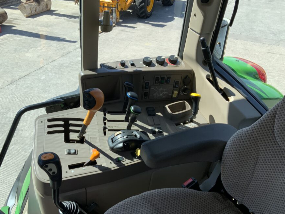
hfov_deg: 53.7
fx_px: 280
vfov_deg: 41.8
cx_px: 119
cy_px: 115
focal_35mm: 34
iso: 16
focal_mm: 3
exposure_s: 1/842
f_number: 1.8
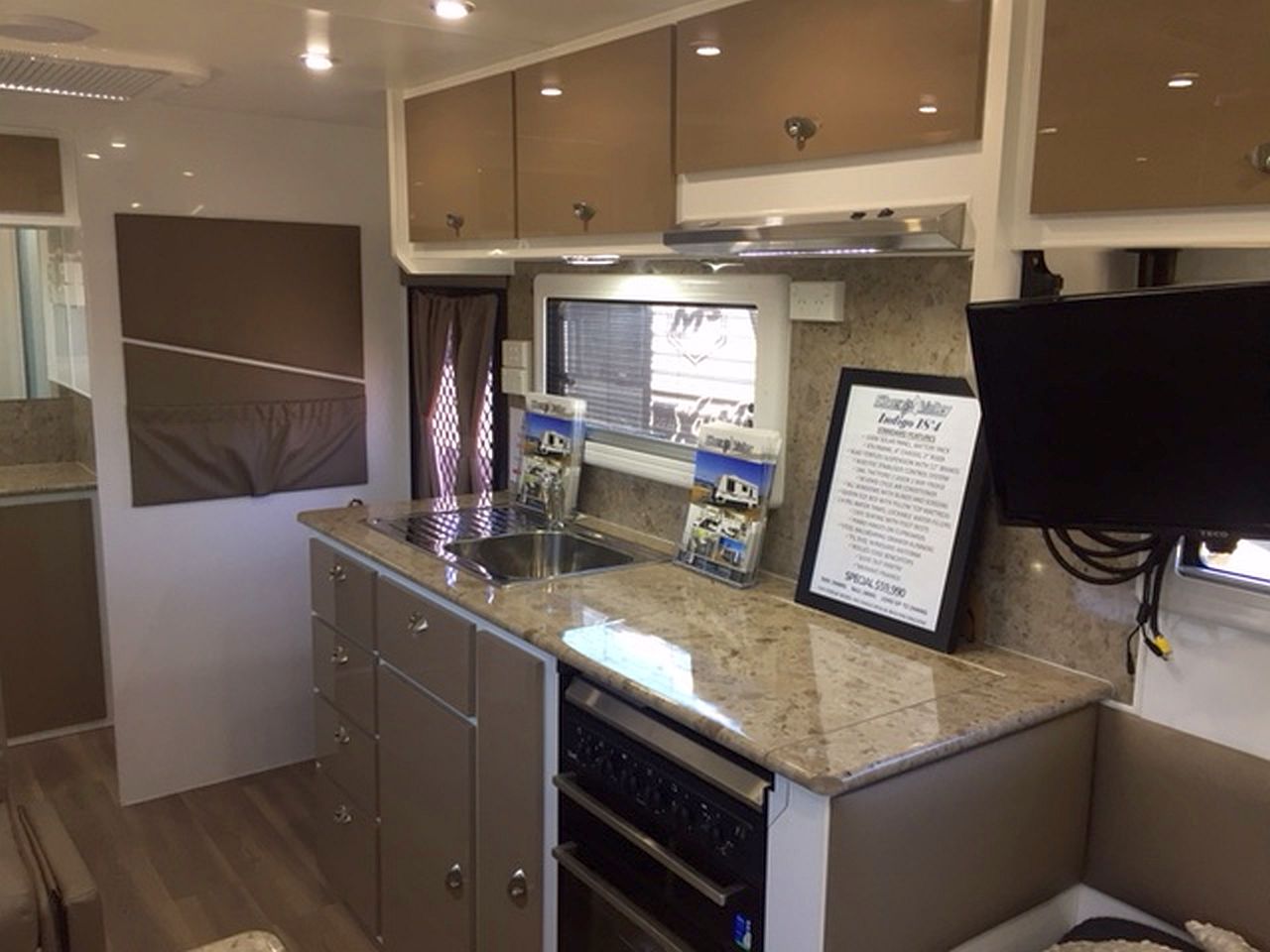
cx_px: 635
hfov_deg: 61.7
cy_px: 476
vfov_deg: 48.2
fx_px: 1064
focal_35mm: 29
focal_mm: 4.15
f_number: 2.2
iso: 50
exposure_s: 1/33
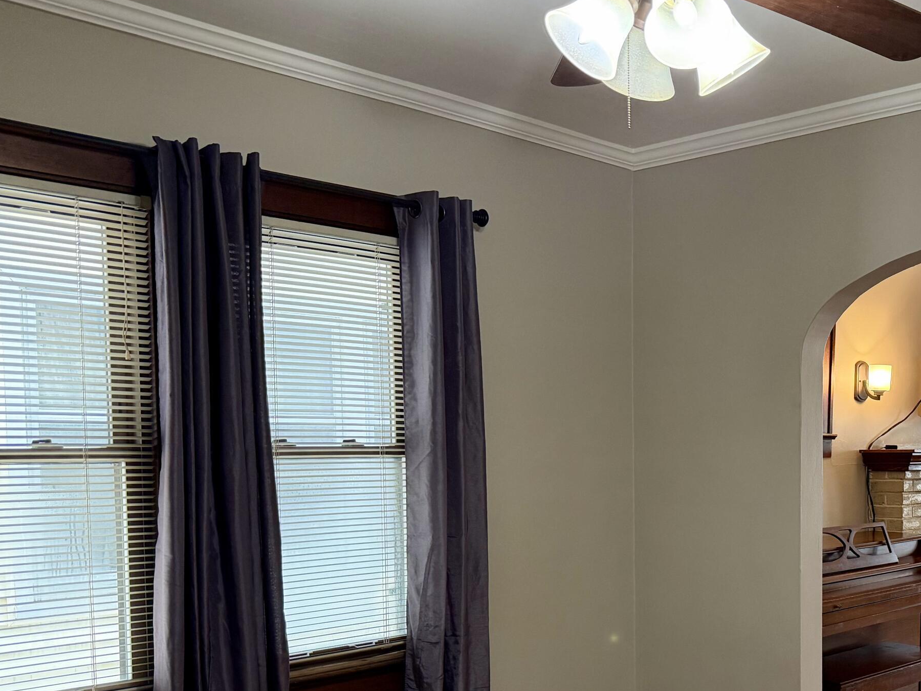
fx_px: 1064
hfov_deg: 44.3
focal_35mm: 40
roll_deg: +0.6
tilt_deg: -3.5
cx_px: 748
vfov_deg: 35.2
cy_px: 511
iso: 320
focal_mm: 6.76
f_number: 1.78
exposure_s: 1/60
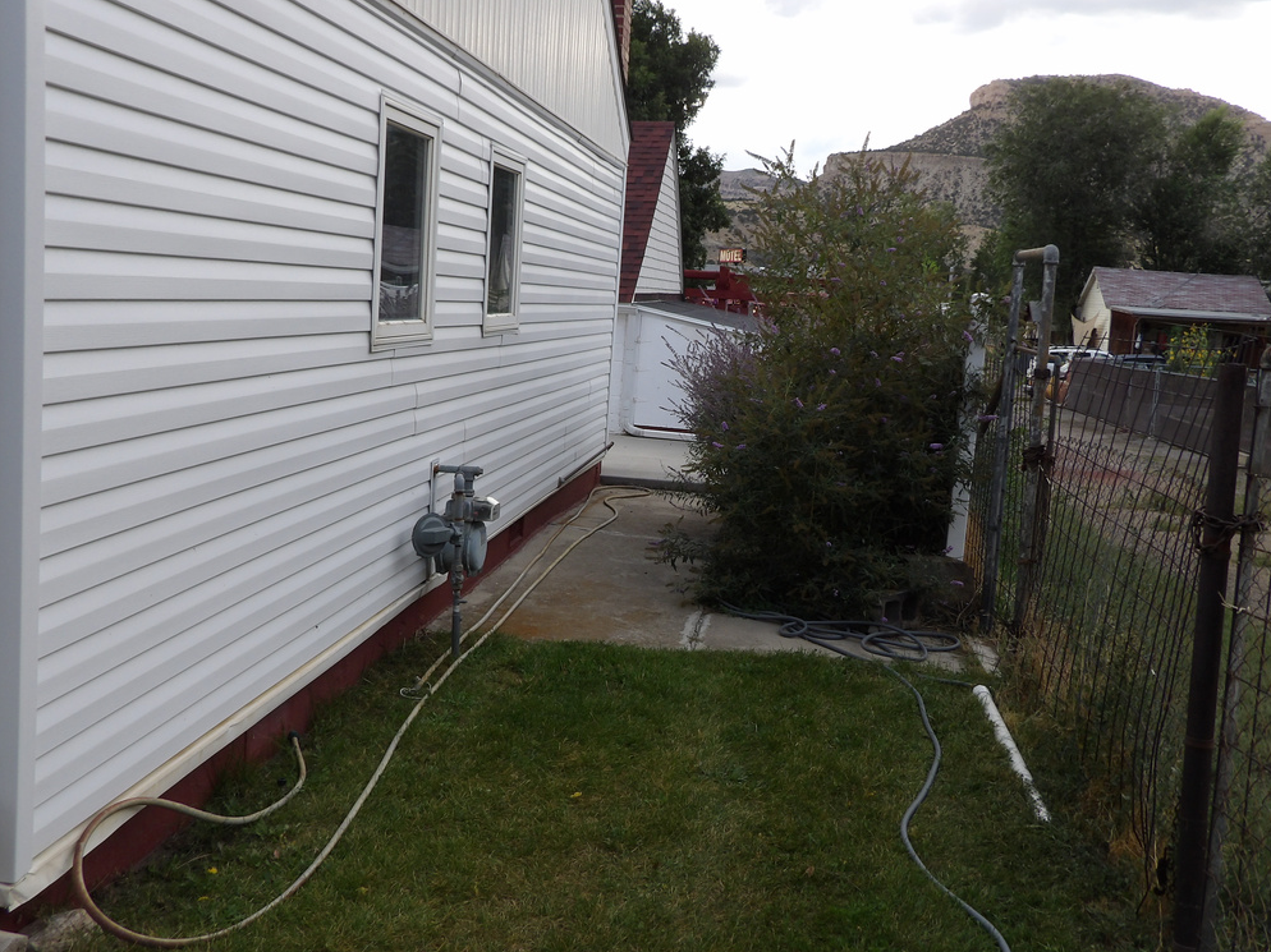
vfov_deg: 41.8
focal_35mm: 34
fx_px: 1248
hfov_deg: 54.0
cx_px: 643
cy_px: 463
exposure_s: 1/221
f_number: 3.6
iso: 100
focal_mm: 5.9
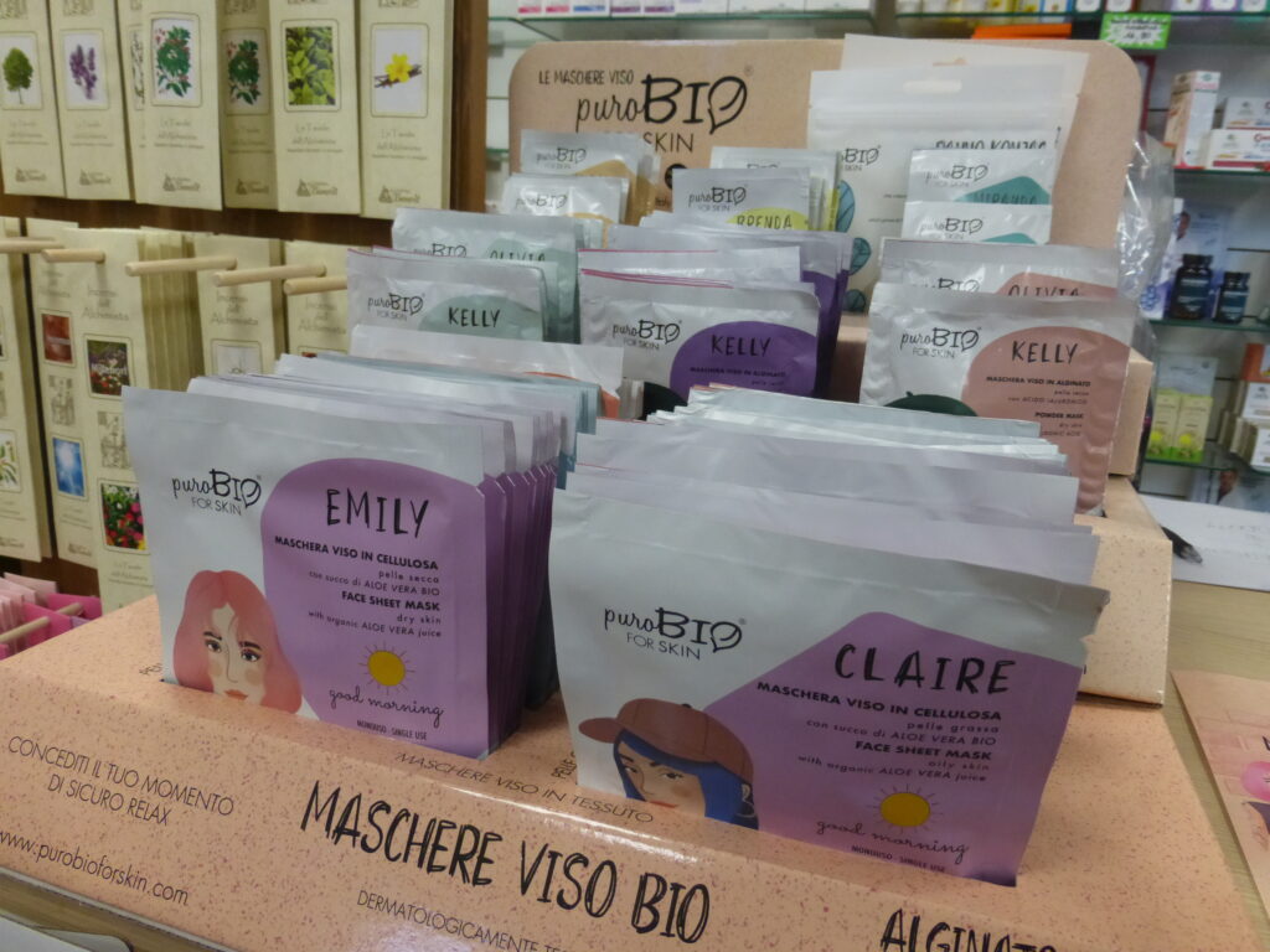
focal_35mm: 25
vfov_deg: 54.9
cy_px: 476
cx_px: 635
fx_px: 917
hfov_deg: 69.4
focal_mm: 4.3
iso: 400
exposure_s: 1/60
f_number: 3.3
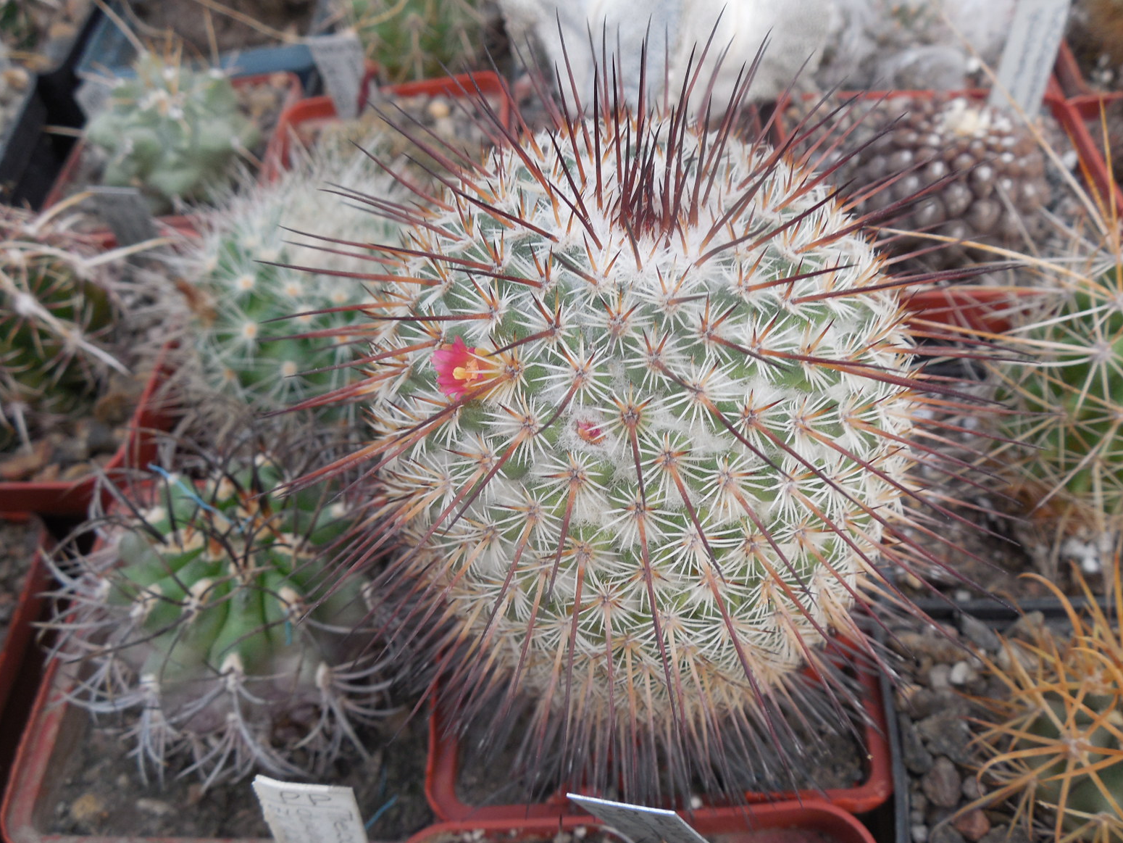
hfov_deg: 56.8
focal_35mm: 32
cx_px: 575
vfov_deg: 44.2
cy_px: 412
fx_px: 1038
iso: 125
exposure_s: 1/50
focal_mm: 5.6
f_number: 3.6
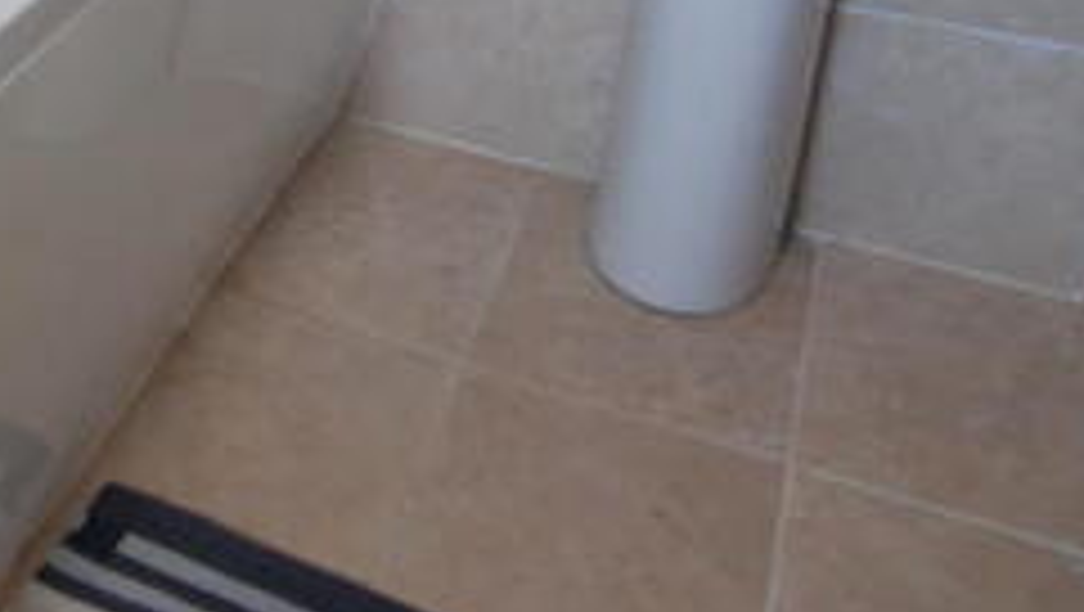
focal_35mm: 51
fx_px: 1467
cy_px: -119
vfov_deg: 21.8
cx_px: -74
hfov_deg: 35.4
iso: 500
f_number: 5
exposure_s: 1/20
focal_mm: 12
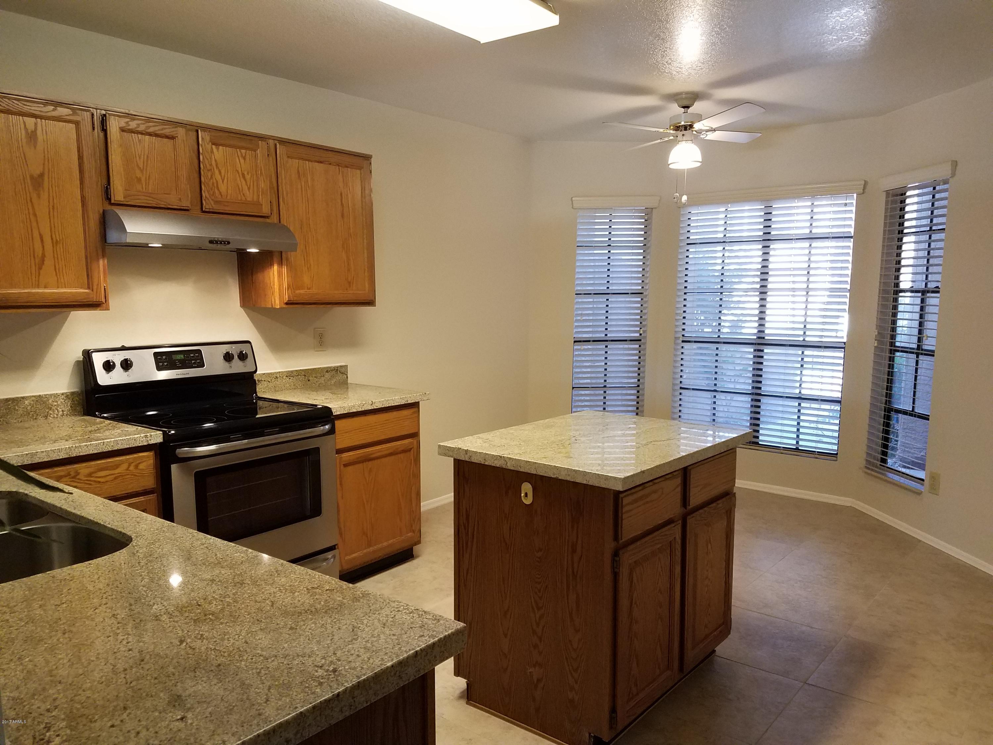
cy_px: 372
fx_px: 746
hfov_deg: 67.3
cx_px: 496
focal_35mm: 26
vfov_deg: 53.1
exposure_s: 1/60
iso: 200
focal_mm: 4.2
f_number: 1.7
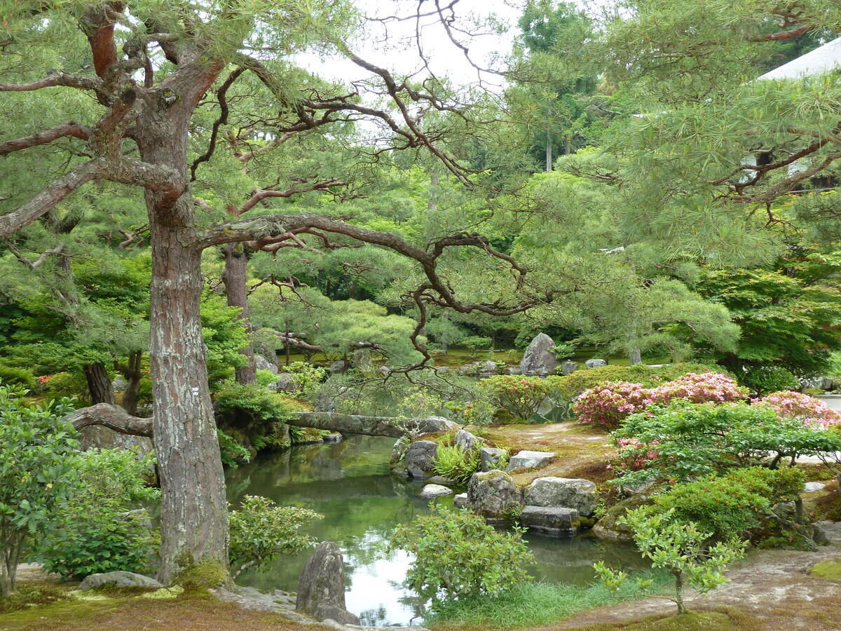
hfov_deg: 39.7
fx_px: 1166
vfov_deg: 30.3
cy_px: 316
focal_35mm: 48
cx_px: 420
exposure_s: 1/40
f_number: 3.8
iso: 80
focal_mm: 7.9
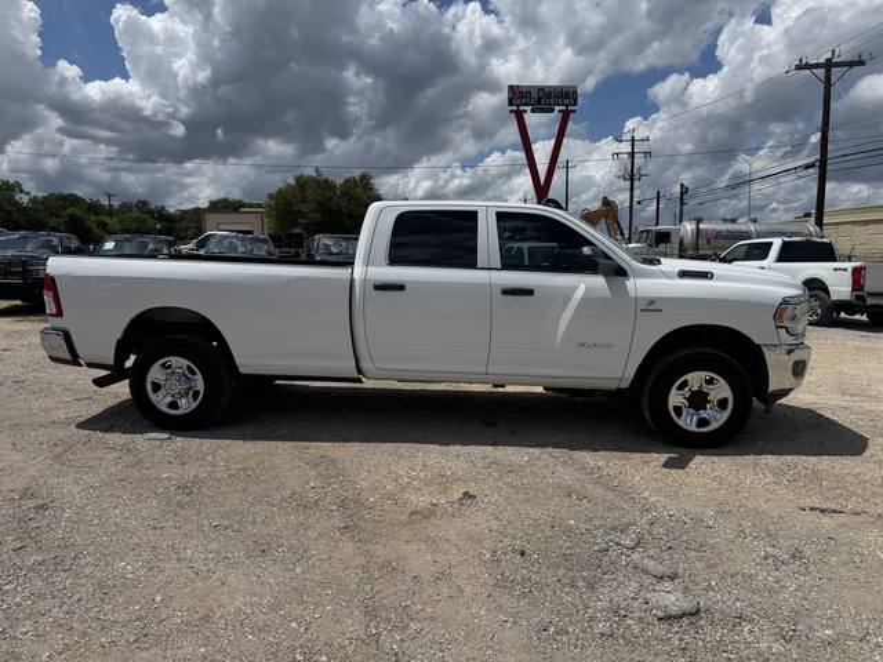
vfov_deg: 56.8
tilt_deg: -7.1
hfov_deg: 71.6
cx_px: 442
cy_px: 331
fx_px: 612
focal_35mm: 24
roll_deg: +0.3
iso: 80
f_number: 1.78
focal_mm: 6.76
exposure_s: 1/12346
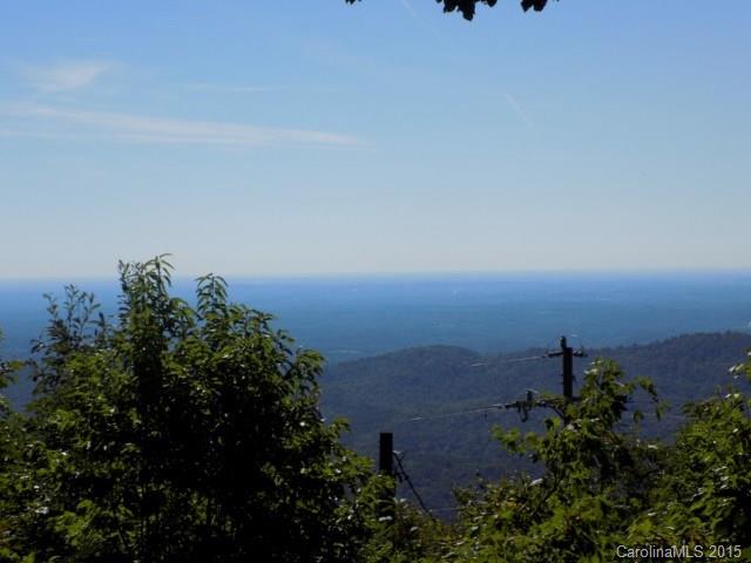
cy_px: 282
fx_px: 1866
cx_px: 376
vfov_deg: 17.2
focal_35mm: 86
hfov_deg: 22.8
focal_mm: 15.3
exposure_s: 1/1500
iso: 80
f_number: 4.4
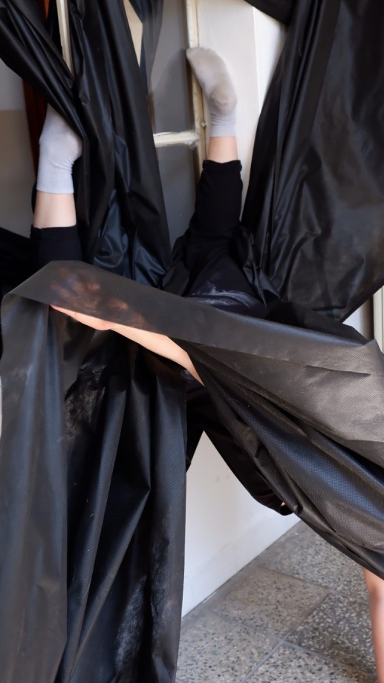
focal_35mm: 41
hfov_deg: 28.9
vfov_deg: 49.4
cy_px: 349
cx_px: 242
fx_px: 743
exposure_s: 1/90
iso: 400
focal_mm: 20.5
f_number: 4.5
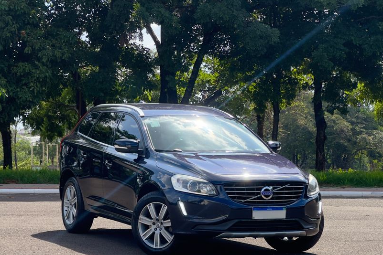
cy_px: 129
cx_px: 193
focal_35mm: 81
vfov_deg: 16.9
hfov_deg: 25.1
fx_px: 862
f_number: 2.8
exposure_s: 1/344
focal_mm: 9
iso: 25
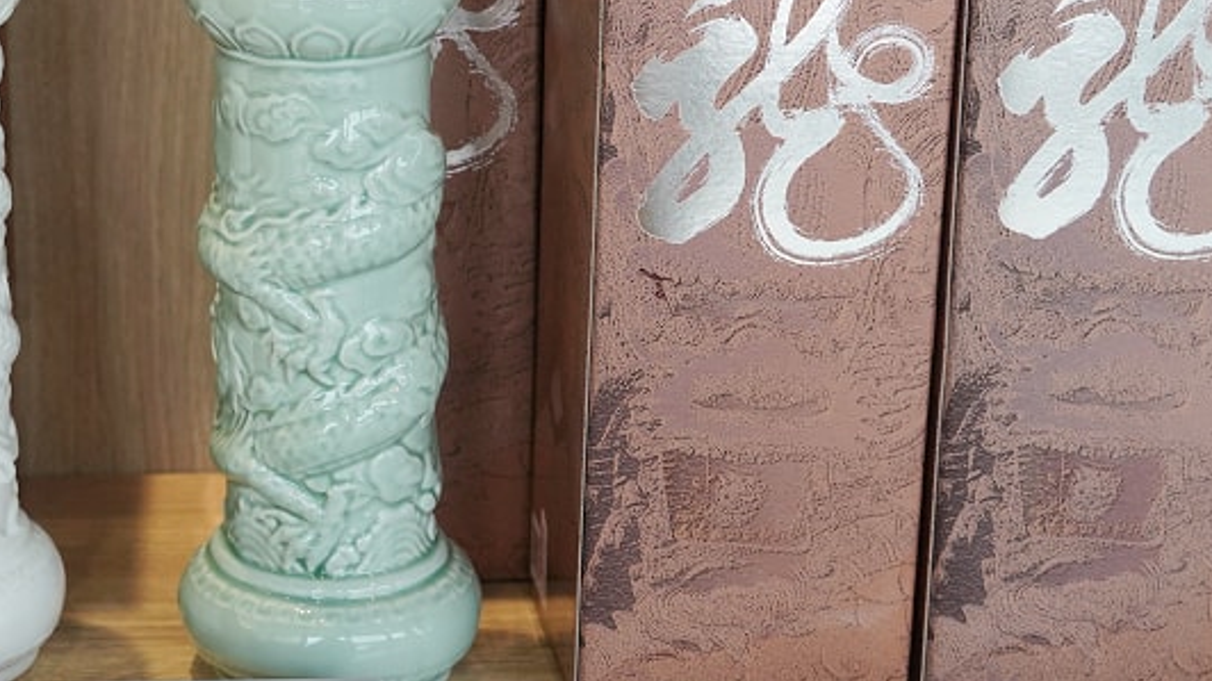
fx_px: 2731
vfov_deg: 14.2
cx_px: 198
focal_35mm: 85
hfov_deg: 24.5
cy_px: 173
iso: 1000
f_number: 4
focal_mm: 36
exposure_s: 1/160
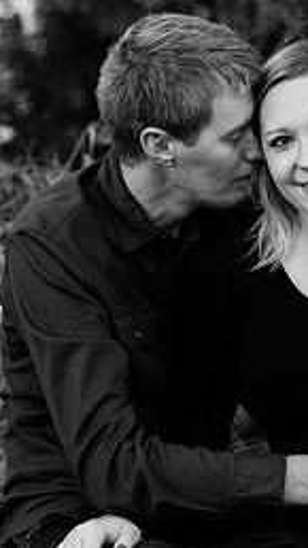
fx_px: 1540
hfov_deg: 11.4
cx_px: 245
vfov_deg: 20.2
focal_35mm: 106
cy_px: 274
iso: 400
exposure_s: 1/200
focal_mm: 58
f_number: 3.2
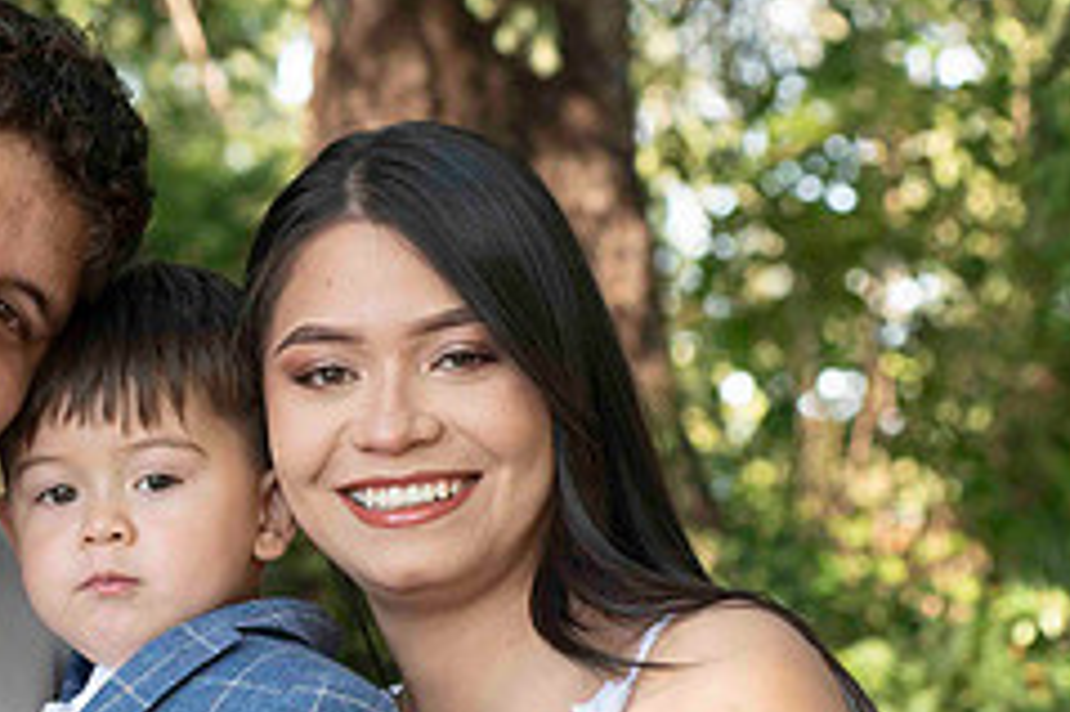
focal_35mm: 207
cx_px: 170
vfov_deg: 6.6
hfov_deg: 9.9
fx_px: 6148
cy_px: 568
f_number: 6.3
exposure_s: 1/250
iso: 800
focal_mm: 80
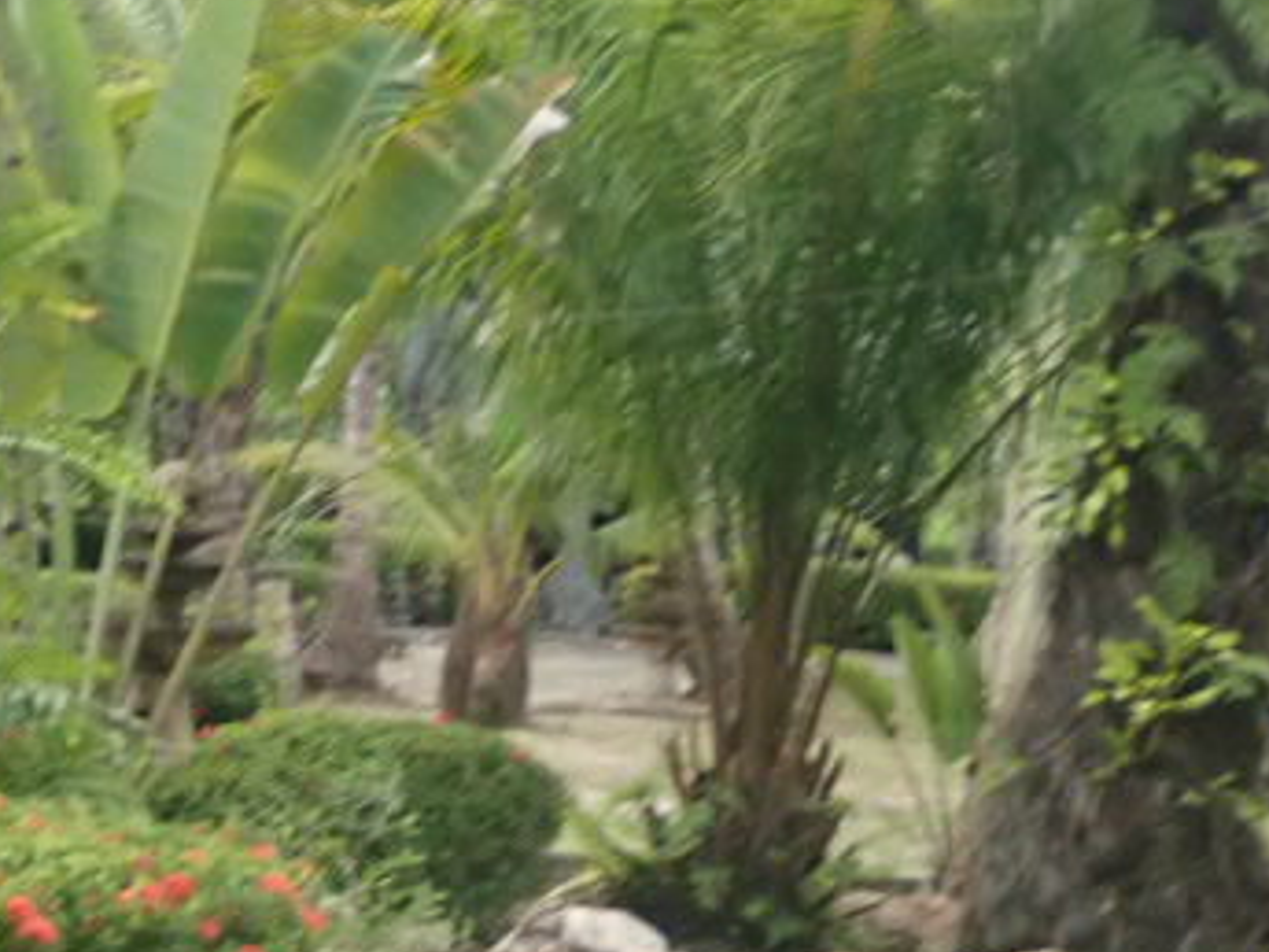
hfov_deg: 13.6
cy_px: 1299
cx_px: -583
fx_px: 5022
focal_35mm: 137
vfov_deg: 10.5
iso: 500
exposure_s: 1/50
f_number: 3.1
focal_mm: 8.41
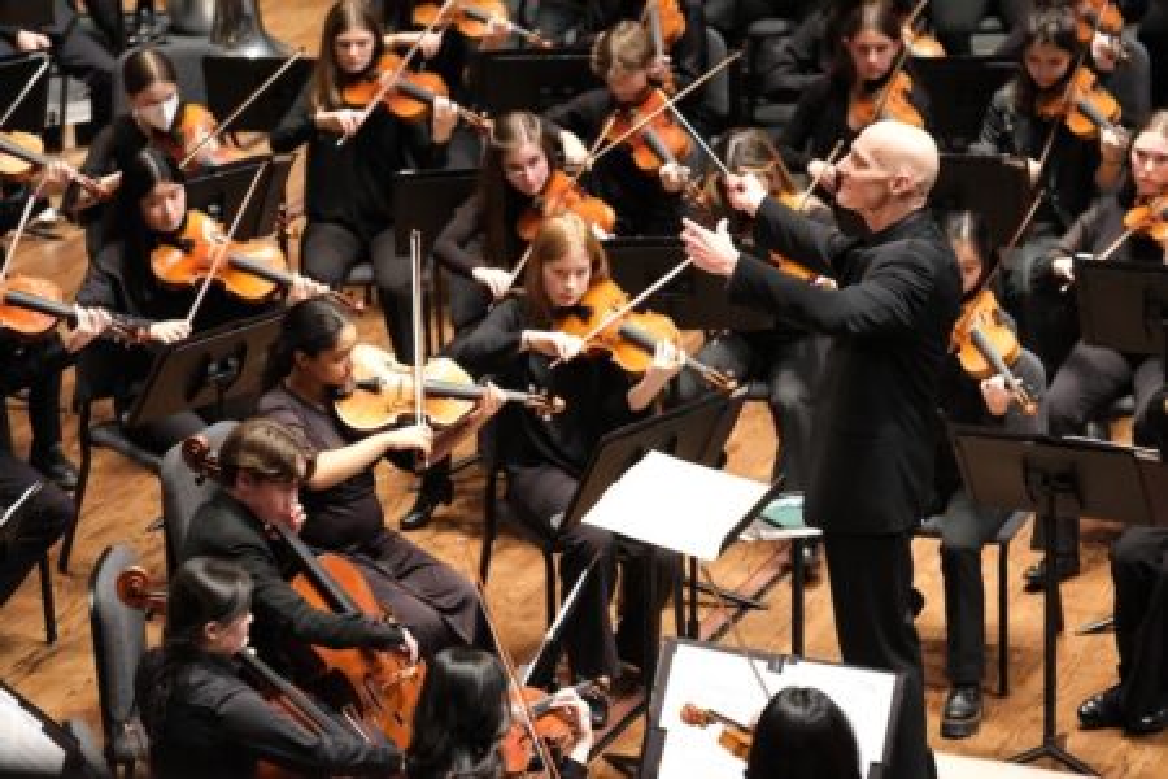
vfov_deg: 9.3
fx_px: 4769
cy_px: 390
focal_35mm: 147
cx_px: 584
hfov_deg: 14.0
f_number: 2.8
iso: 6400
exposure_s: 1/480
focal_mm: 98.2
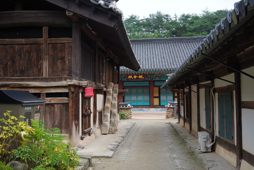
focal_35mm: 36
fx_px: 254
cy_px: 87
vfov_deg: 36.9
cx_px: 128
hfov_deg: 53.1
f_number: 6.3
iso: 400
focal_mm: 35
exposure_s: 1/100
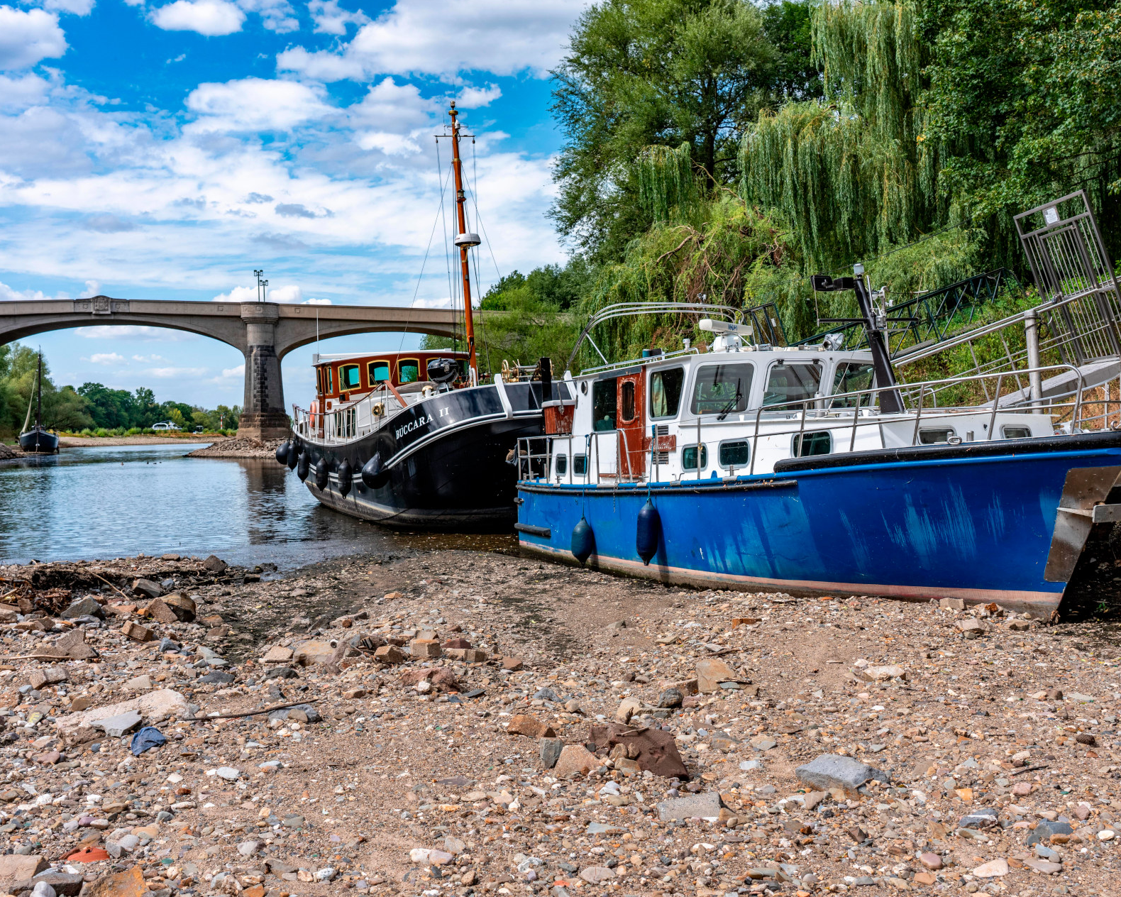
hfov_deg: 47.9
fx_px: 1261
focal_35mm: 38
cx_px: 573
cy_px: 464
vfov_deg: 39.2
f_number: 8
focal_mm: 32
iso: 100
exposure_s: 1/250
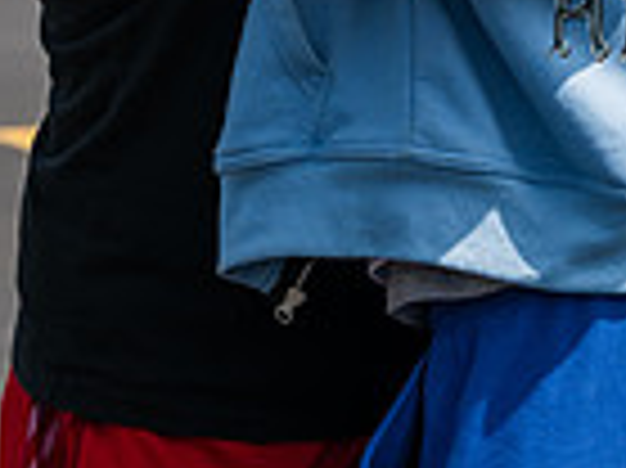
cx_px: 383
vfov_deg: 7.3
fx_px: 3632
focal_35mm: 201
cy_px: -241
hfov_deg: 9.8
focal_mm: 50
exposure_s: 1/640
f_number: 3.5
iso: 64
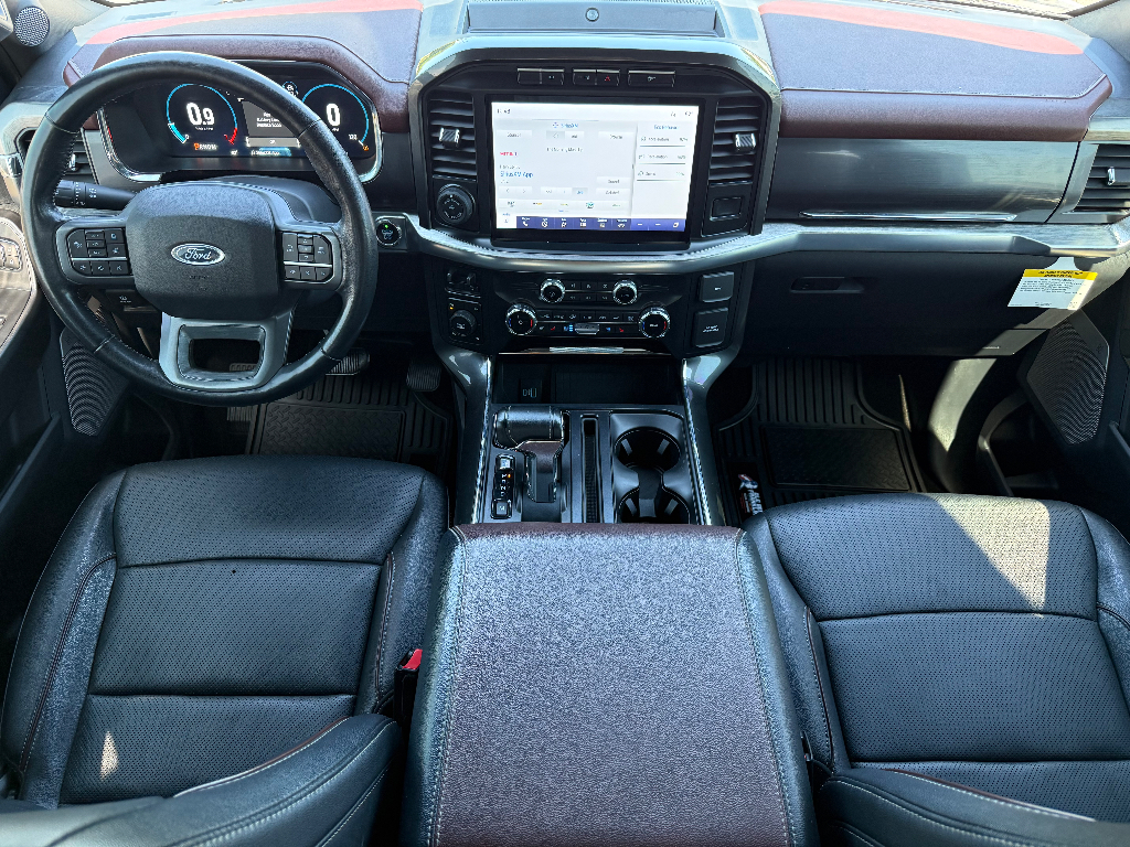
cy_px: 424
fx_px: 783
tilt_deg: -44.6
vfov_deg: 56.8
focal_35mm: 24
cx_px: 565
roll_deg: +0.7
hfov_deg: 71.6
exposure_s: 1/81
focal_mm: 6.76
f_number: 1.78
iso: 200
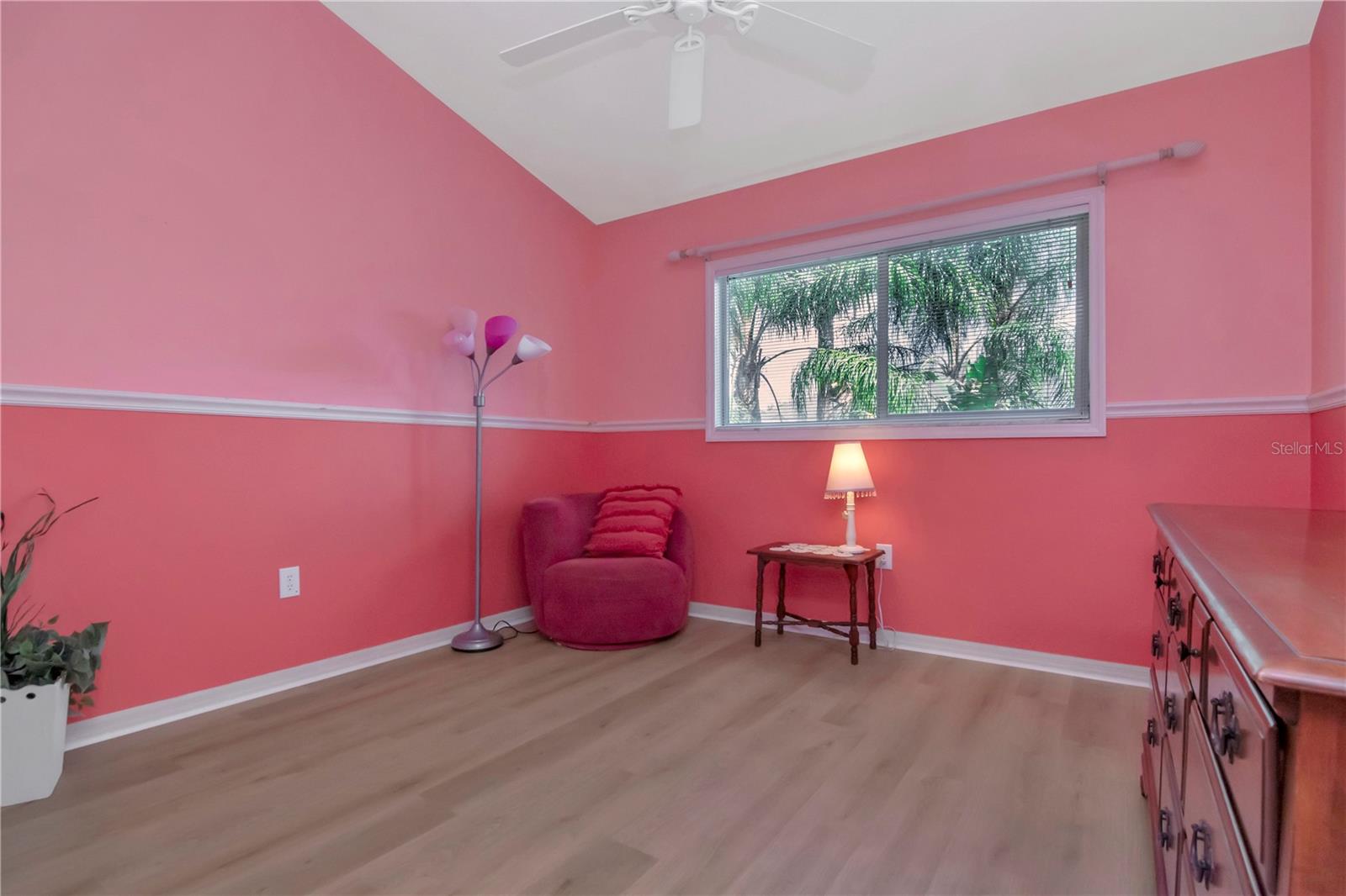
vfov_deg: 72.0
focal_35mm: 16
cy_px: 448
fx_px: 617
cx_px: 673
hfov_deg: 95.0
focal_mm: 11
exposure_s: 1/160
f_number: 9
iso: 800
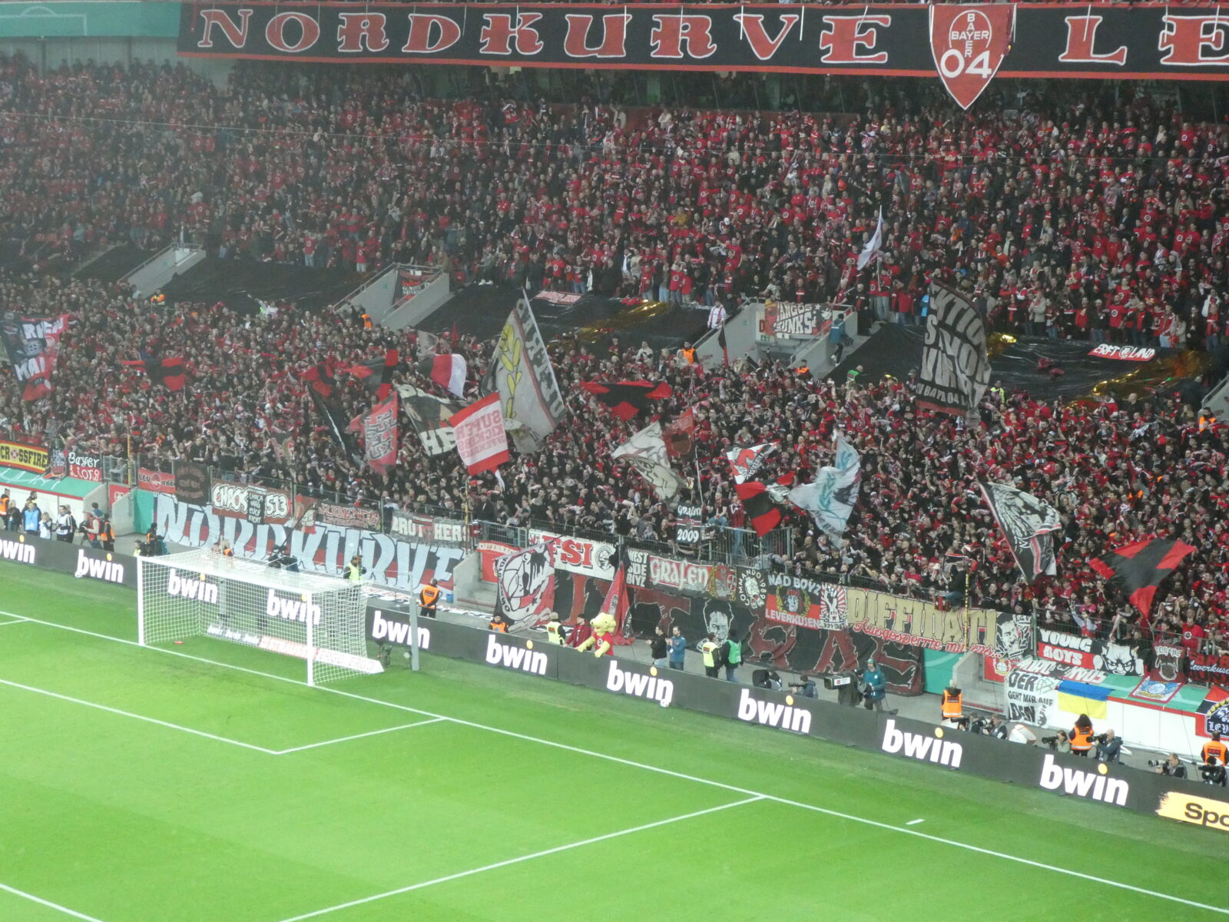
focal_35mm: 84
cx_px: 614
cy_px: 461
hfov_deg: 23.3
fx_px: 2982
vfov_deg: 17.6
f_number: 4.8
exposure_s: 1/80
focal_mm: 15
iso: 800
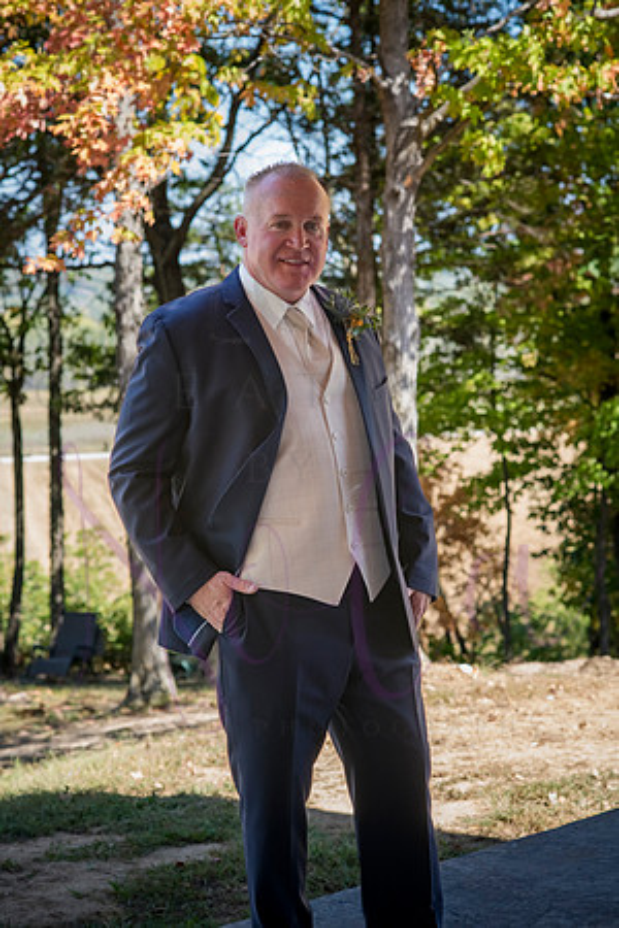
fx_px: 2192
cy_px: 464
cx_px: 310
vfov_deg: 23.9
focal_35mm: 85
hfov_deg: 16.1
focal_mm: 85
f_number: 6.3
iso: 400
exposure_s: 1/320
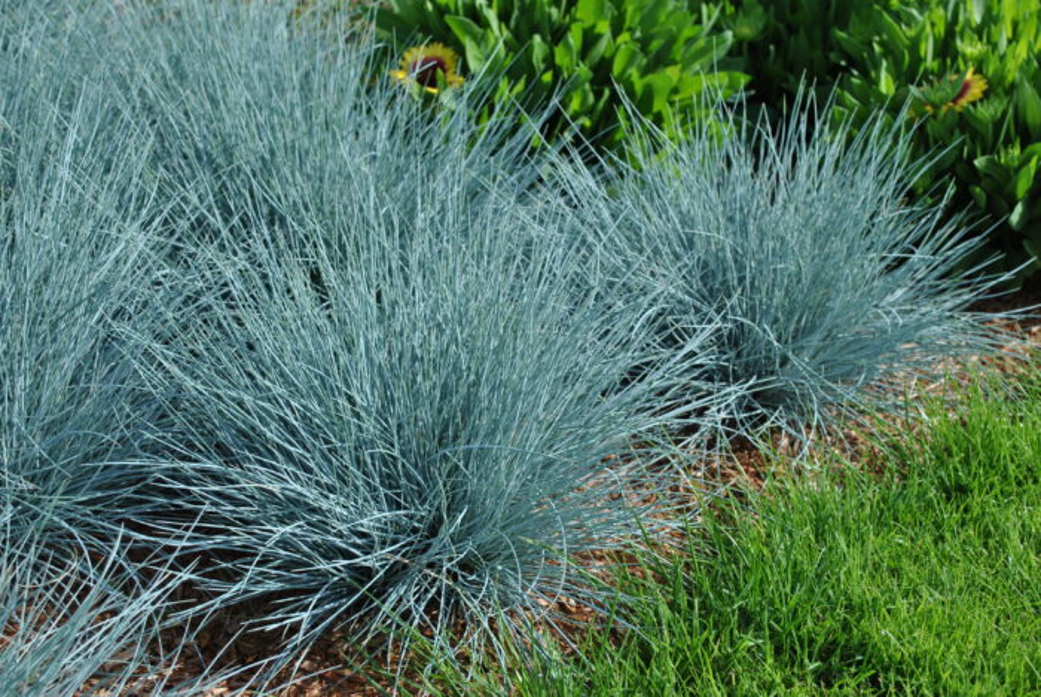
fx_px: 1564
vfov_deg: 25.1
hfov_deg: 36.8
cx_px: 520
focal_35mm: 54
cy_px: 348
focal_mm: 36
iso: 100
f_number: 7.1
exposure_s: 1/200
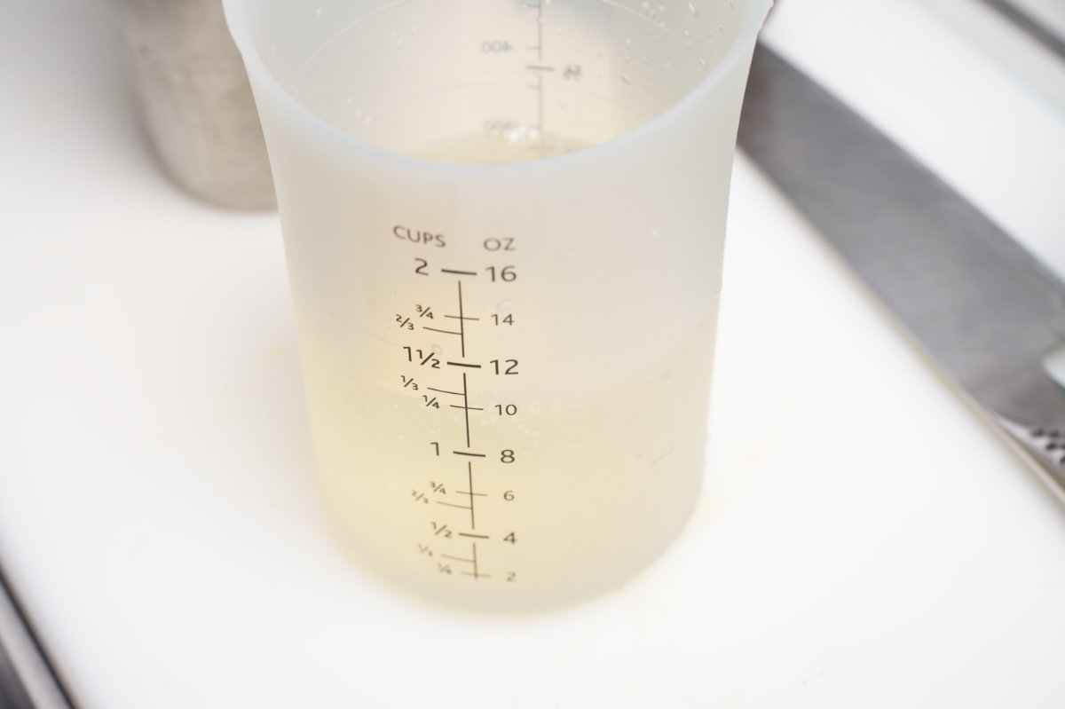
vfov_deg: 19.4
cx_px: 532
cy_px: 354
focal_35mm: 70
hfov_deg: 28.9
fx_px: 2070
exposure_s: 1/1600
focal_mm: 70
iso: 1000
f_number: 8
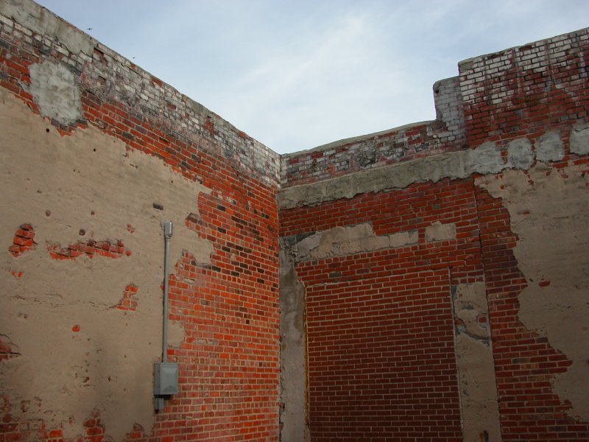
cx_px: 294
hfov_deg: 52.6
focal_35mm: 35
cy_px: 221
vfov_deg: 40.7
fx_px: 596
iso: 100
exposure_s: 1/949
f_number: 3.2
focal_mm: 8.9
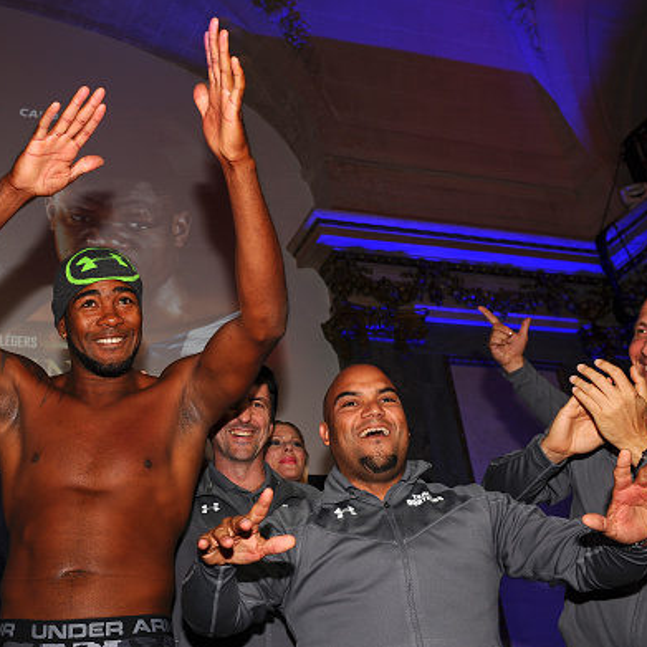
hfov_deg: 41.4
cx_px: 220
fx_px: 846
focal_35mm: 40
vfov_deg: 41.9
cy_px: 324
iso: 400
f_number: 5.6
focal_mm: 31
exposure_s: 1/125
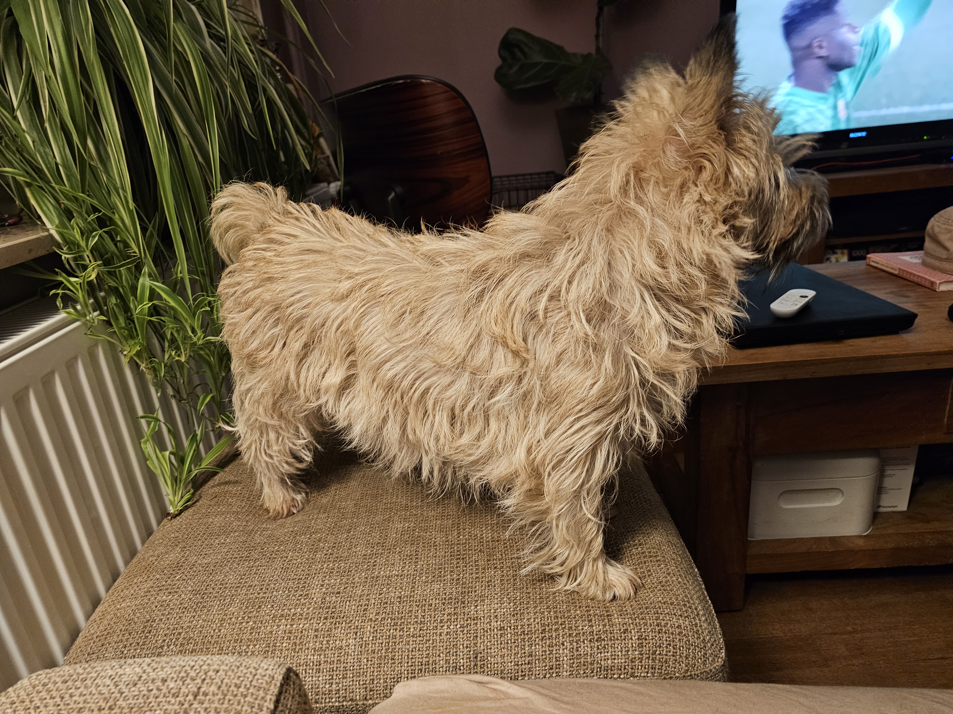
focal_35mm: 23
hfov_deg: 73.9
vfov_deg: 58.9
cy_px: 357
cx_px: 476
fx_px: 633
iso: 500
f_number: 1.7
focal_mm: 6.3
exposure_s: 1/25
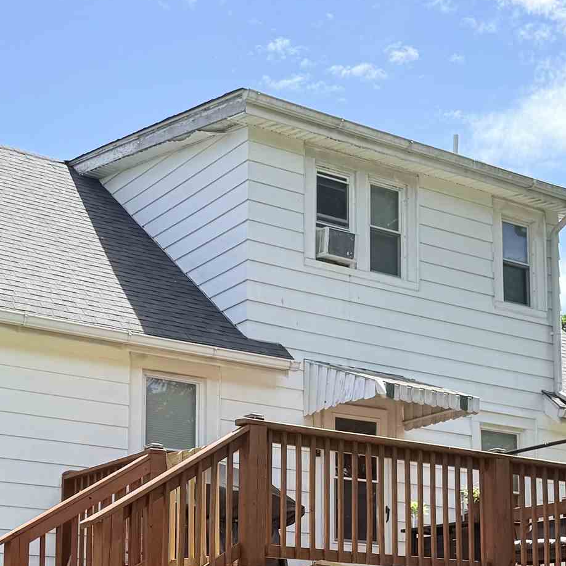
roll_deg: -0.6
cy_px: 474
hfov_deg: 24.3
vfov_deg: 23.9
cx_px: 256
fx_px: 1313
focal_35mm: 71
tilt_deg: +9.9
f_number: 1.78
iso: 80
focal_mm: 6.76
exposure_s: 1/3425
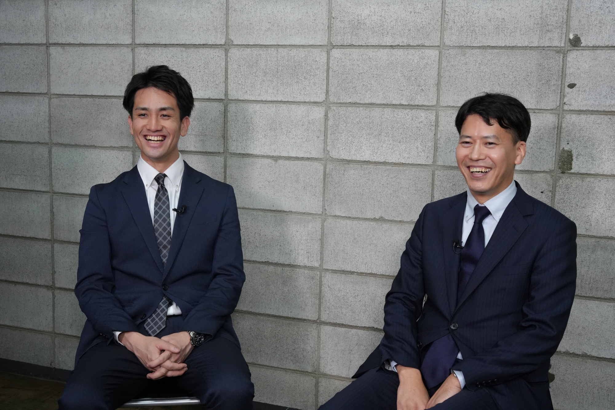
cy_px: 205
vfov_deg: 30.4
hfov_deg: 44.3
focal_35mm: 44
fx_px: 755
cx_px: 308
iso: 3200
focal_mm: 44.2
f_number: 10
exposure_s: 1/50
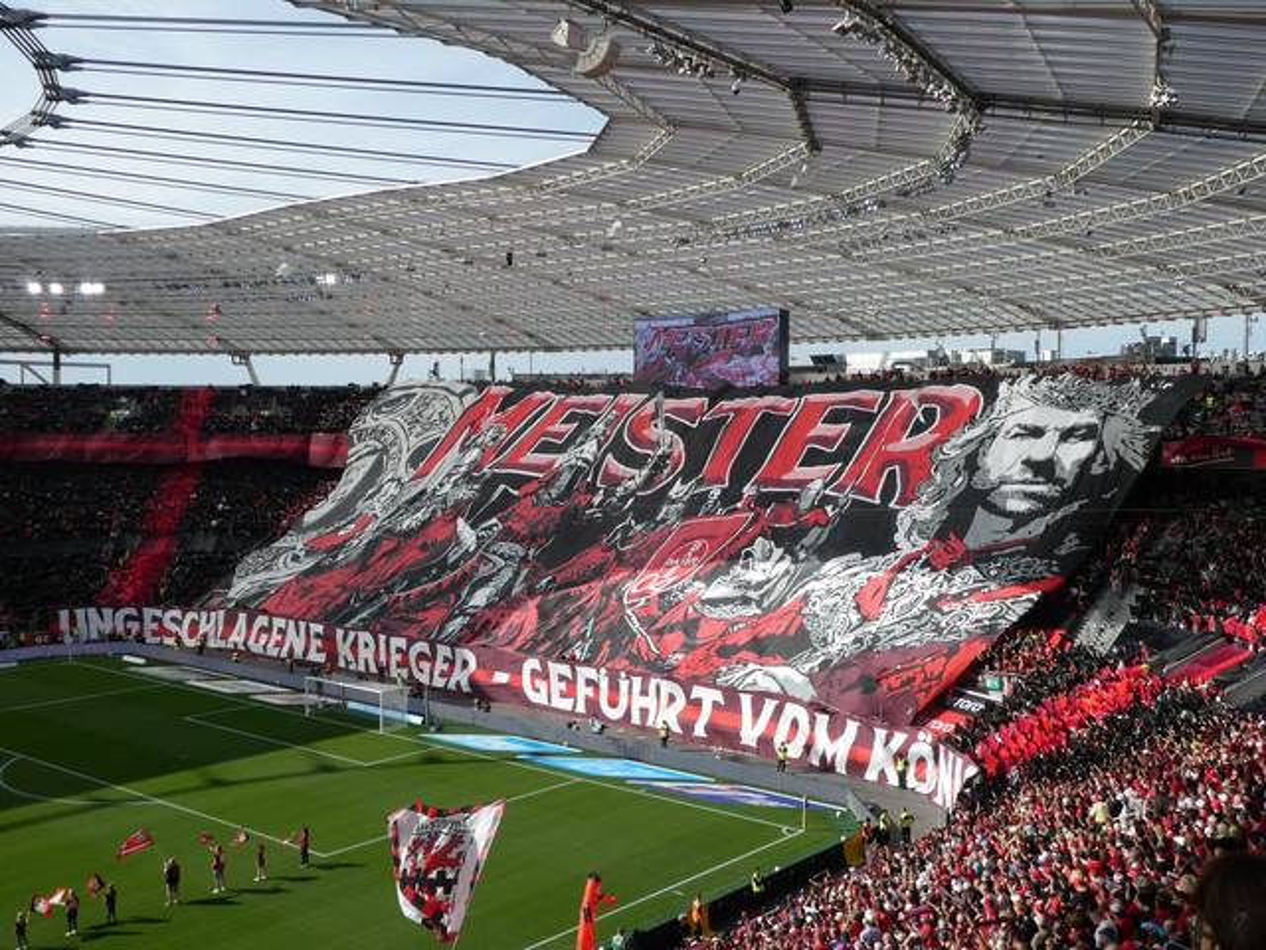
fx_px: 1280
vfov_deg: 40.7
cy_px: 475
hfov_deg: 52.6
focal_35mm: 35
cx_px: 633
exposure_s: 1/800
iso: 80
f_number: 3.7
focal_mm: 6.3
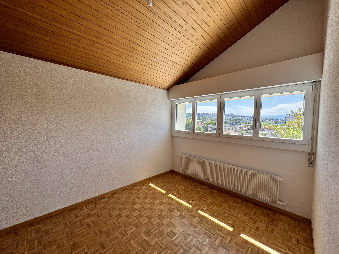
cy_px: 127
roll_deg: -1.0
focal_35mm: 14
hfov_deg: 102.1
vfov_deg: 85.7
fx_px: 137
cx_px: 170
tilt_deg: -2.2
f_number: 2.2
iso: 40
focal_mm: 2.22
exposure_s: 1/256
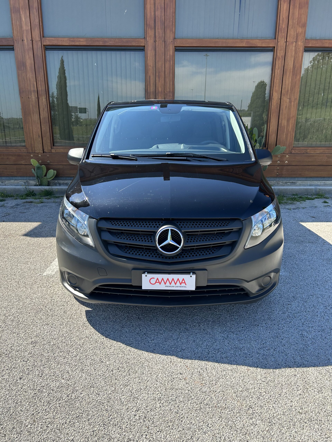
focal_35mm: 26
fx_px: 332
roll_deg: -1.4
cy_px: 221
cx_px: 166
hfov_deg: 53.1
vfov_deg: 67.3
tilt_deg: -14.1
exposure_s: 1/1808
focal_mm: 5.7
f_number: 1.5
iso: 50
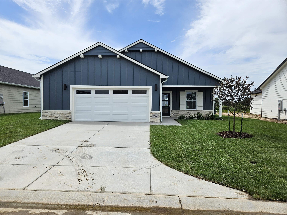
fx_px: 191
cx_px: 144
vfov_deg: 58.9
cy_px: 108
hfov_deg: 73.9
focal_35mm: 23
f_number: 1.8
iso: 25
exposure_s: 1/3109
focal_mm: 5.4
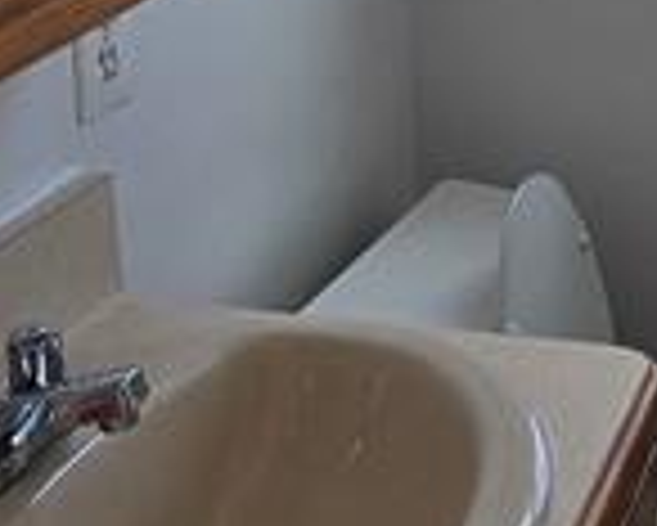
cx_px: 644
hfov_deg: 20.8
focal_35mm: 89
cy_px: -67
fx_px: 1732
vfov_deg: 16.7
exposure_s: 1/224
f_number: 2.2
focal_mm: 2.2
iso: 50
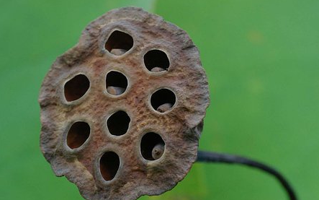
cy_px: 108
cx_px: 137
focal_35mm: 159
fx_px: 1382
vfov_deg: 8.3
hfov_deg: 13.2
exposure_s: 1/125
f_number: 8
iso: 800
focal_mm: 90
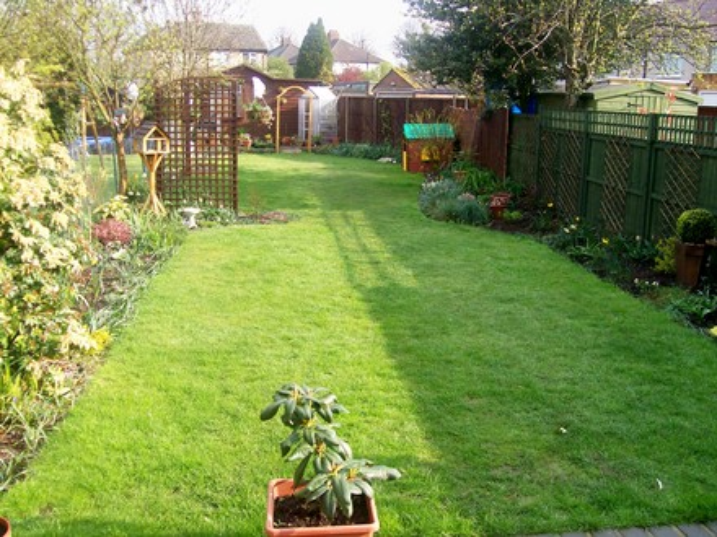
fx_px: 746
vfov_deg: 39.7
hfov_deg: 51.4
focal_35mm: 36
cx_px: 358
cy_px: 268
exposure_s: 1/407
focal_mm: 6
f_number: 2.7
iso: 80
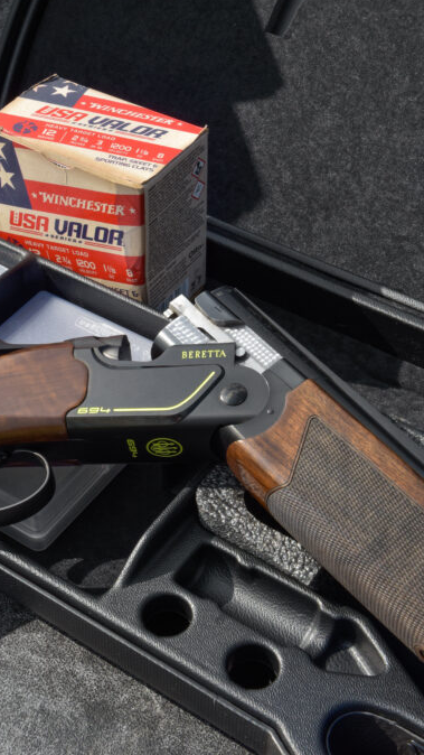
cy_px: 376
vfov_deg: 30.2
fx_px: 1399
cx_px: 102
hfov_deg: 17.1
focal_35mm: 70
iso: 200
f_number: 20
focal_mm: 44
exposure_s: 1/80
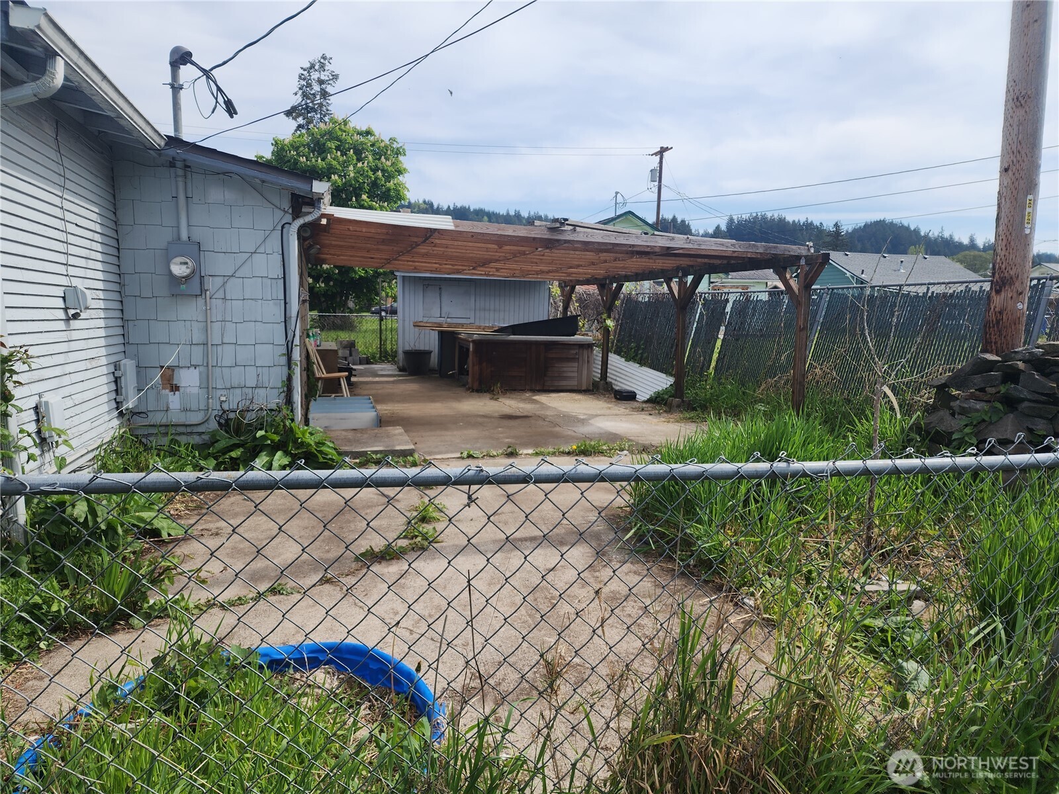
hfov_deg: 73.9
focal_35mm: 23
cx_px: 530
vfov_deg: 58.9
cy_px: 397
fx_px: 704
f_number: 1.8
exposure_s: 1/1019
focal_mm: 6.4
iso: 12
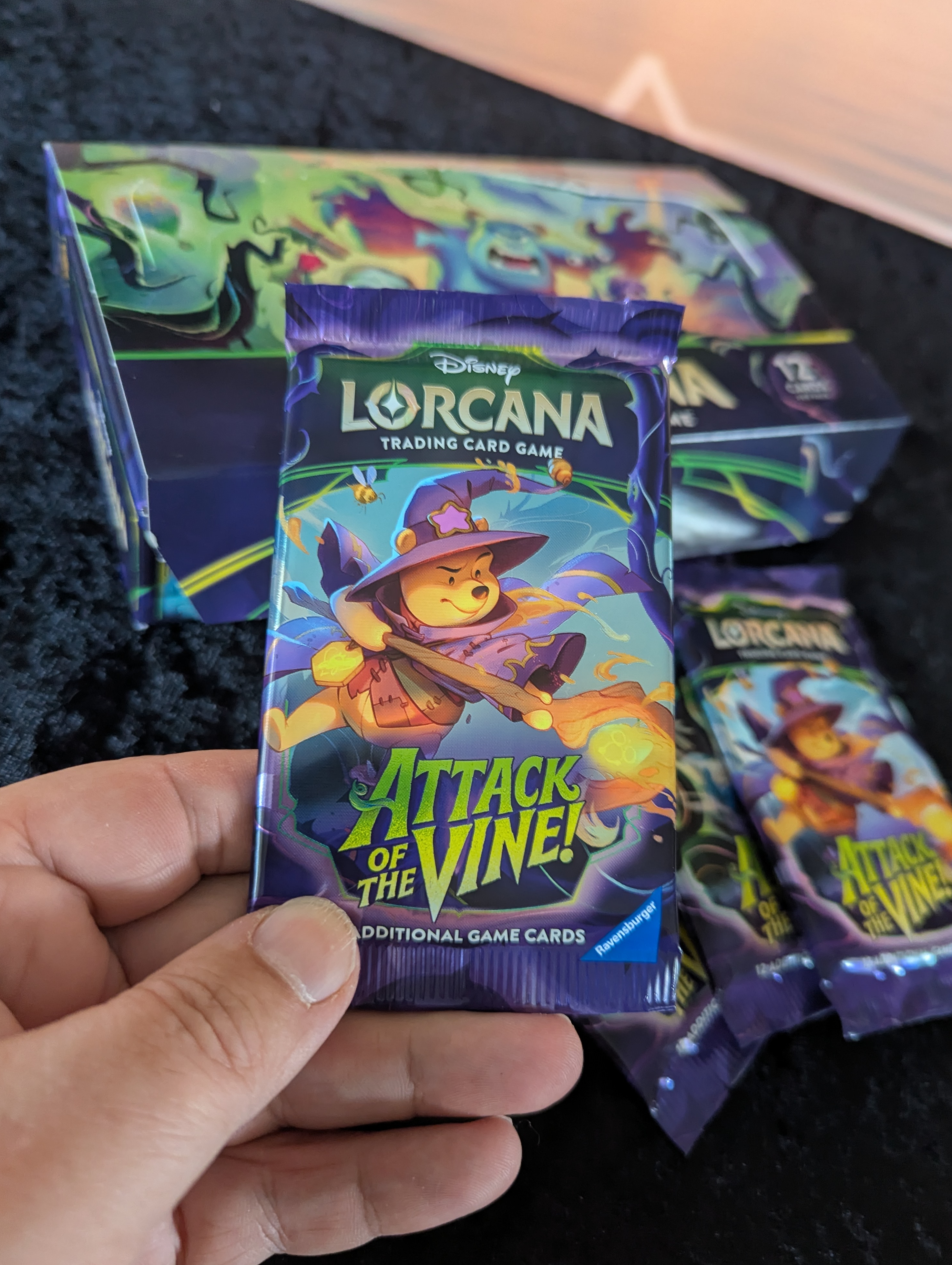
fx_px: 914
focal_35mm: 25
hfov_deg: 55.0
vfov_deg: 69.3
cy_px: 651
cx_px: 489
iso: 185
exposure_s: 1/38.4
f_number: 1.85
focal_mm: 6.81
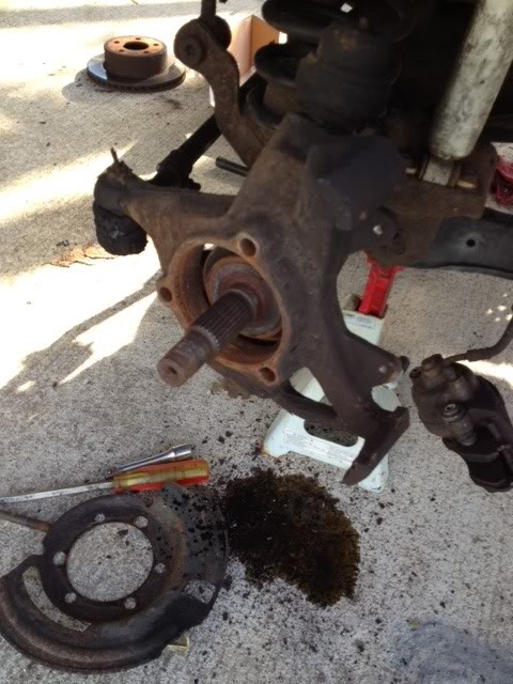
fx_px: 692
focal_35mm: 35
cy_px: 342
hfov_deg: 40.7
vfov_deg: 52.6
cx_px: 256
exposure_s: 1/120
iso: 64
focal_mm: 4.3
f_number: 2.4
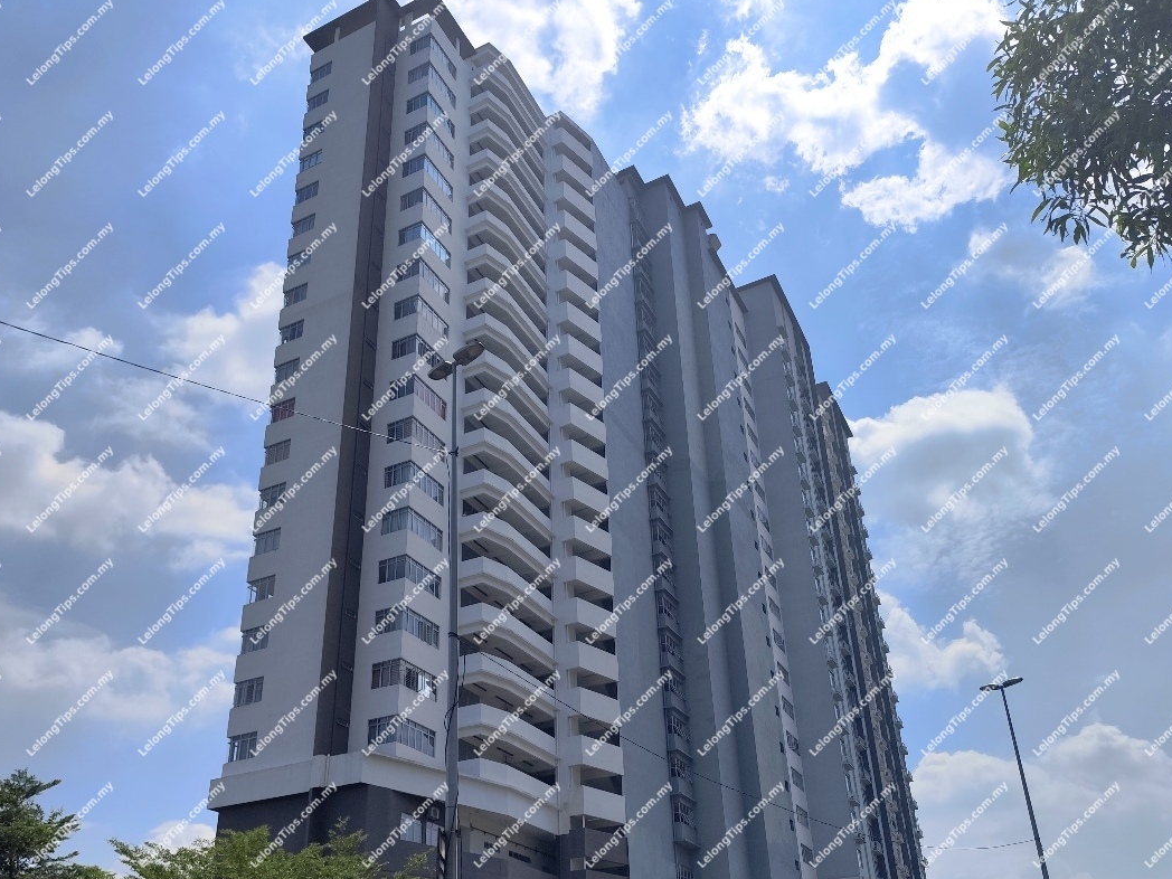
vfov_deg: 49.5
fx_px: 948
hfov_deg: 63.2
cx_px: 503
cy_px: 521
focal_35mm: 28
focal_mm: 6.14
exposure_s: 1/3826
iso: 50
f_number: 1.65
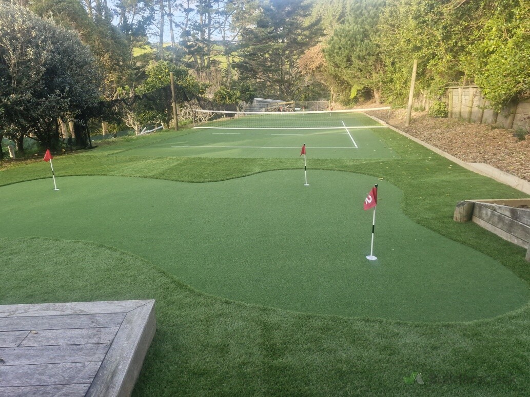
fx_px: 352
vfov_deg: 58.9
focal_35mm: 23
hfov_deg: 73.9
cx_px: 265
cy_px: 198
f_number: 1.8
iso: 64
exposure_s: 1/180
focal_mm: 5.54
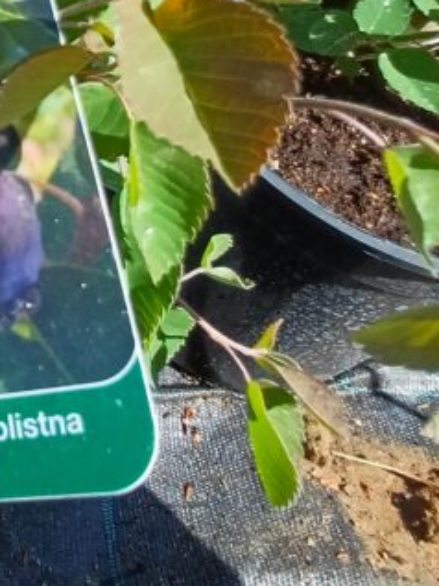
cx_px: -113
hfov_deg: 26.7
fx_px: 796
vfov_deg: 36.6
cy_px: 8
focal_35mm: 47
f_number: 2.2
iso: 40
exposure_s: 1/610
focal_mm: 1.64
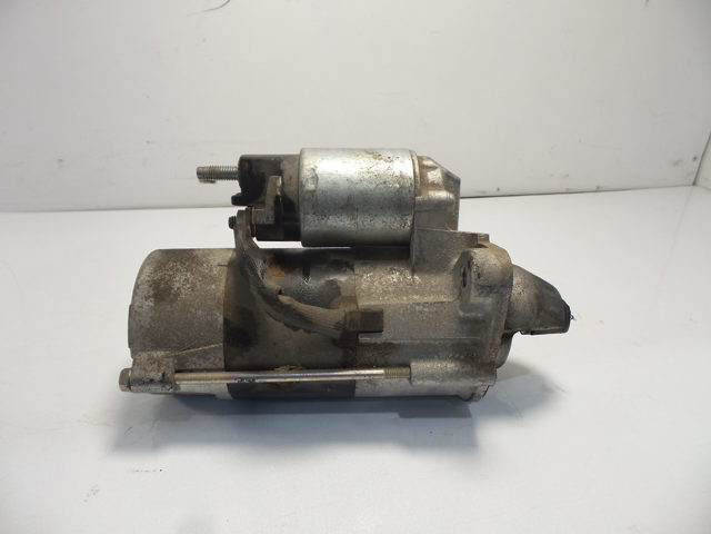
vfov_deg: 58.9
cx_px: 356
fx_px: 472
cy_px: 267
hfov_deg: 73.9
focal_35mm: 23
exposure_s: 1/80
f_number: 3.5
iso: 100
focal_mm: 4.1
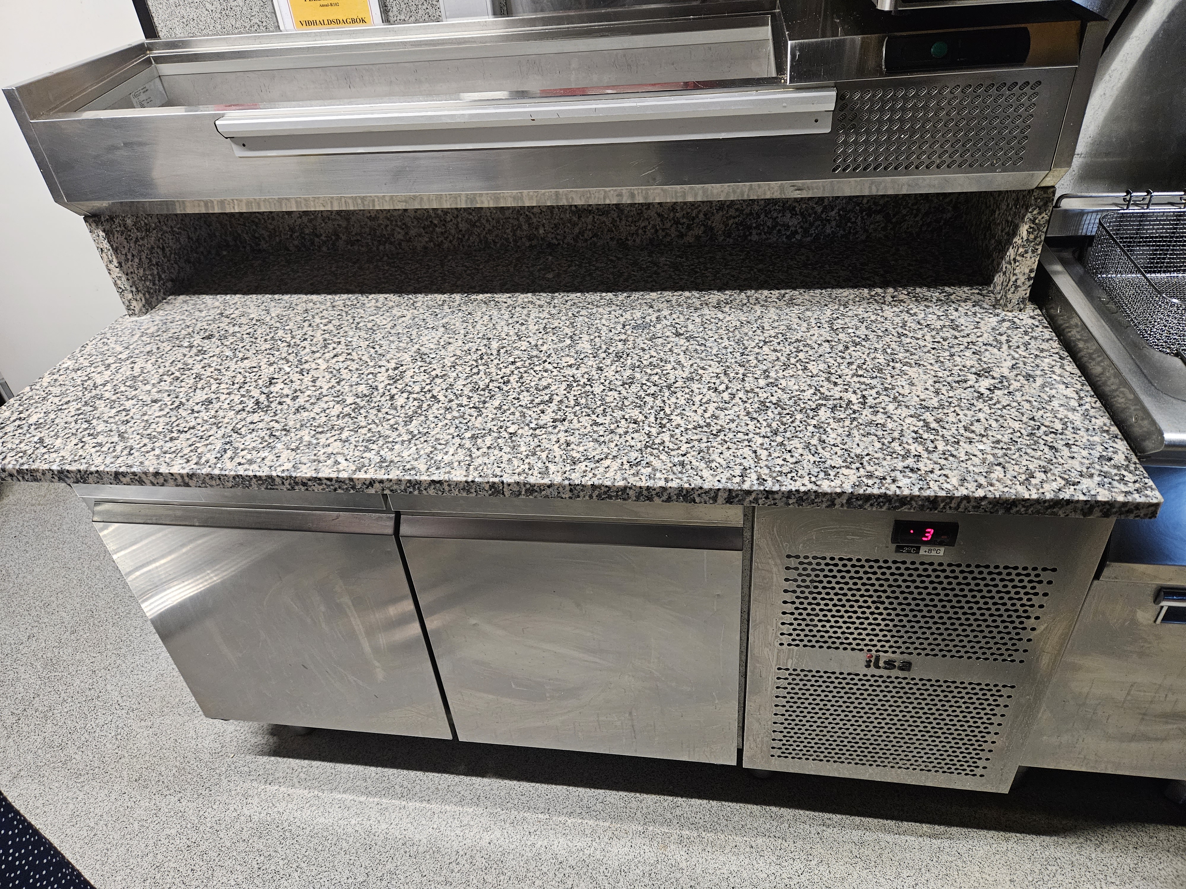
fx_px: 788
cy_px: 444
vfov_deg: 58.9
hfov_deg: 73.9
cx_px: 593
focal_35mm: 23
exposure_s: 1/100
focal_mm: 5.4
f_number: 1.8
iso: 500
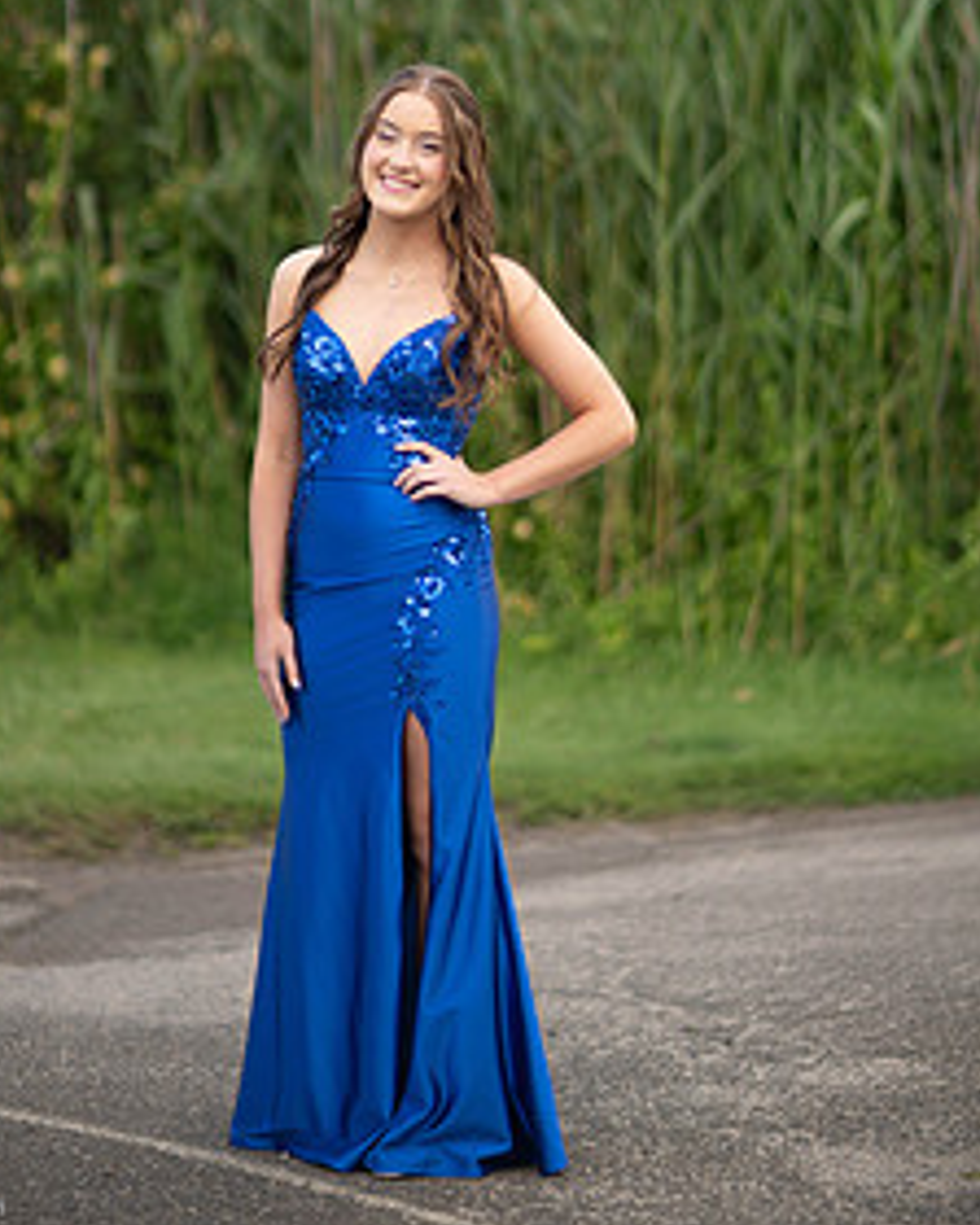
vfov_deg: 15.0
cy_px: 258
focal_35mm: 128
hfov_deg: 12.1
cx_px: 416
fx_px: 4641
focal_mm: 85
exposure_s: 1/1600
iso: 100
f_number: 1.3
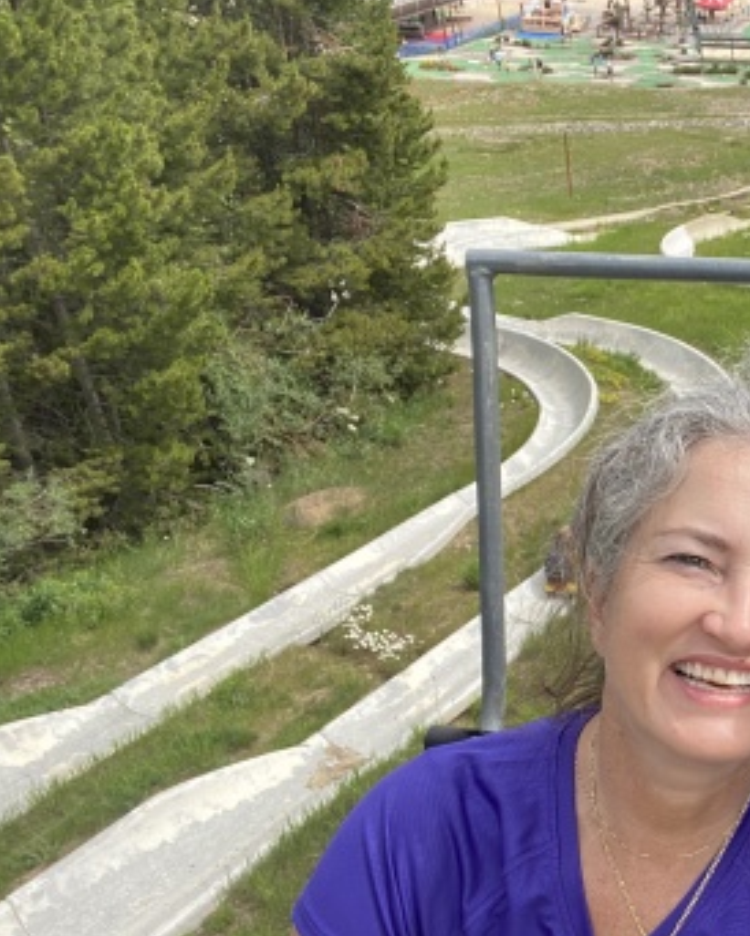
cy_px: 547
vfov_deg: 43.6
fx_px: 1164
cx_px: 851
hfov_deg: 31.2
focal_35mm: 42
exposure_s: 1/466
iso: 25
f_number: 2.2
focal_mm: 2.71
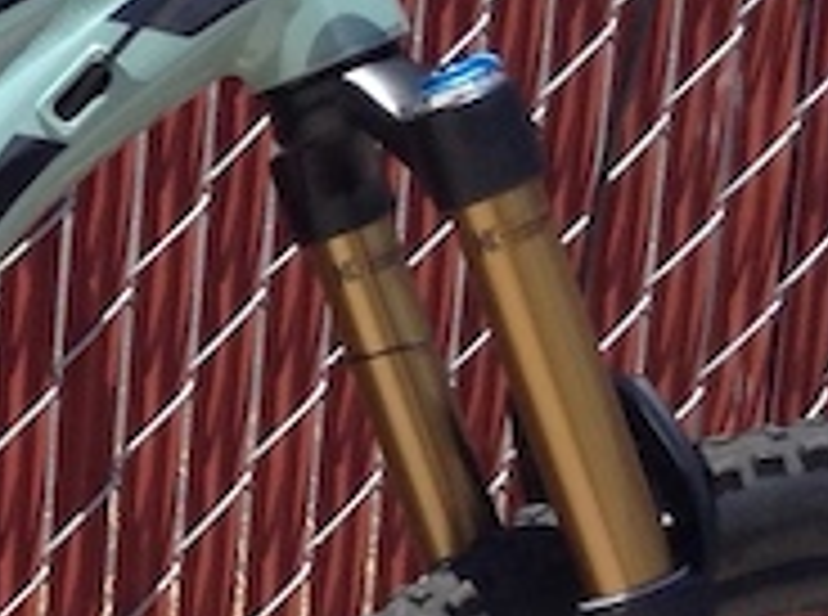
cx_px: -585
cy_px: 933
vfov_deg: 7.9
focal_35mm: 184
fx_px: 4390
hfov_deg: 10.3
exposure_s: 1/690
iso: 25
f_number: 2.4
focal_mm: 3.3
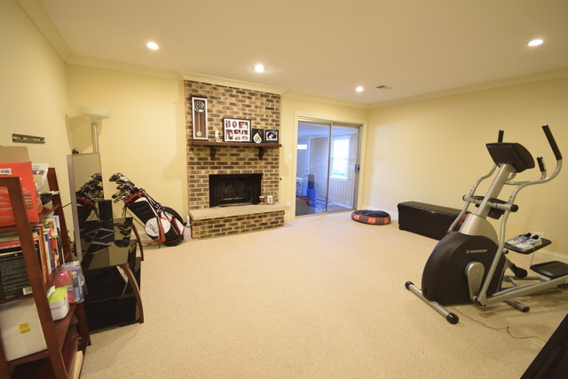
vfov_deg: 77.4
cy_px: 190
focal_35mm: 15
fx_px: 237
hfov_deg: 100.4
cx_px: 284
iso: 100
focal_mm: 10
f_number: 4
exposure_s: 1/1.3
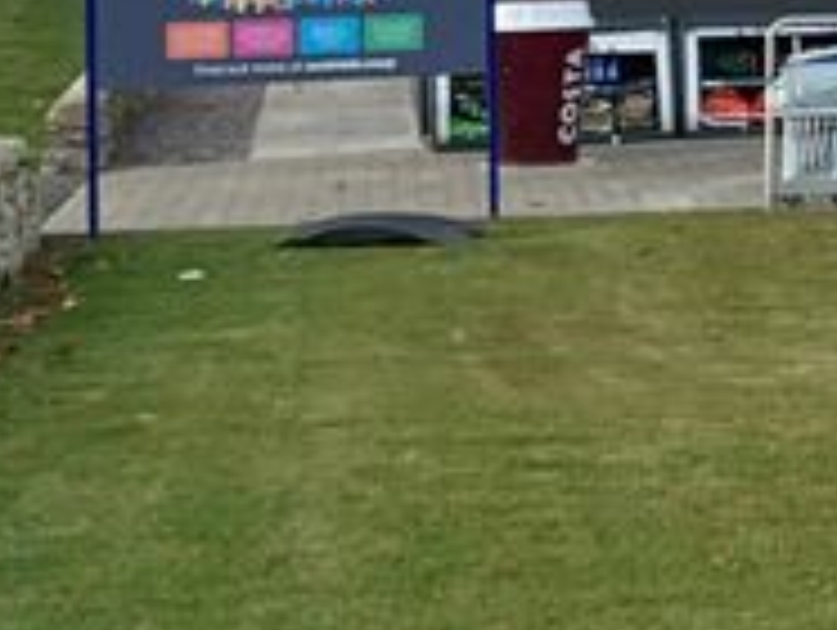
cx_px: 2367
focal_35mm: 155
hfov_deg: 10.1
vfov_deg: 9.4
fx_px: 3753
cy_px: -155
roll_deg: +0.3
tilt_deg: +2.4
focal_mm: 4.25
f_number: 1.8
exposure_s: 1/743
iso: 25
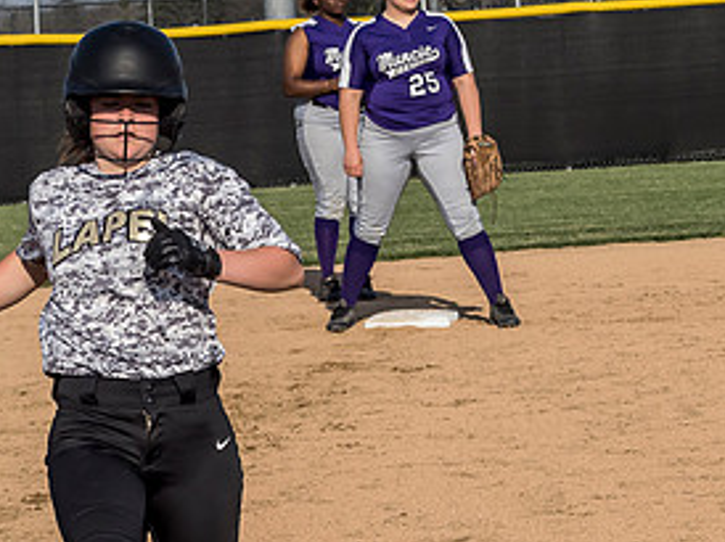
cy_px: 428
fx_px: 5880
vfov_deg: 5.3
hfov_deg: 7.0
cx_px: 171
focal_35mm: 281
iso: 400
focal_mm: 50
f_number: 6.3
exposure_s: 1/2000
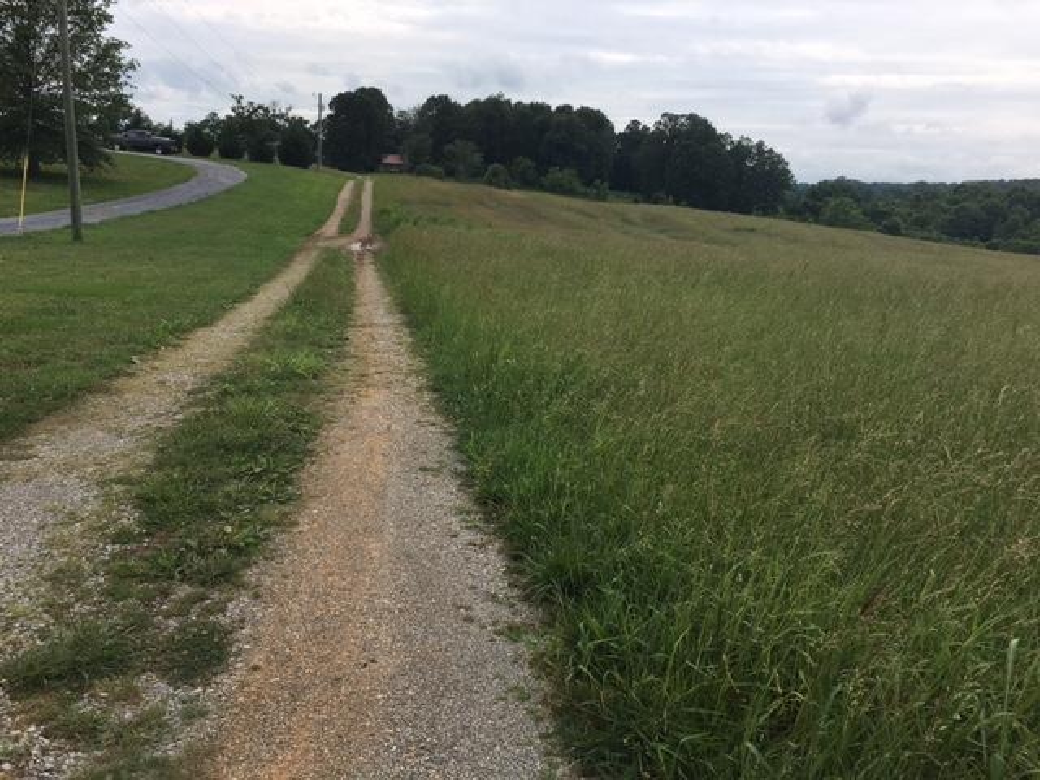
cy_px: 390
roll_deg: -3.1
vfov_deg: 48.2
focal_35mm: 29
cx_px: 520
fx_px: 871
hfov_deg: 61.7
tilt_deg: -11.6
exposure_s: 1/810
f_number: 2.2
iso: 25
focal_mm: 4.15
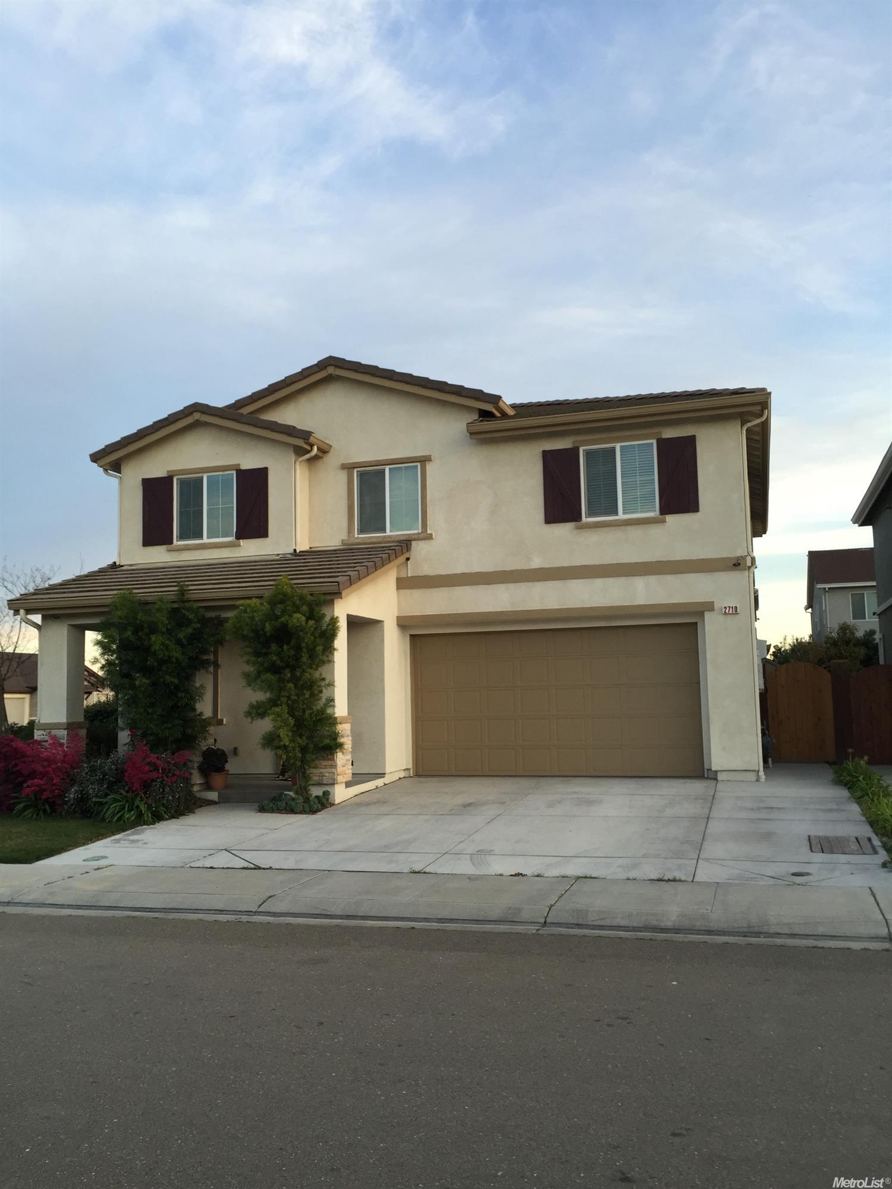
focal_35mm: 29
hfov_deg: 48.2
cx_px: 446
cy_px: 594
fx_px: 996
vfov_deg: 61.7
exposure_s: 1/120
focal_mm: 4.15
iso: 40
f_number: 2.2
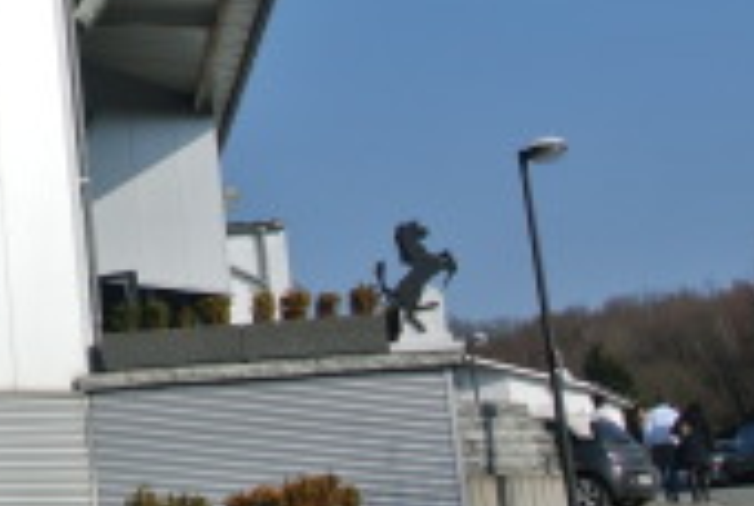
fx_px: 1762
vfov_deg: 16.3
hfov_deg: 20.5
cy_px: 133
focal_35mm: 84
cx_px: -386
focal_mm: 10
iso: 100
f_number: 5.6
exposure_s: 1/1000
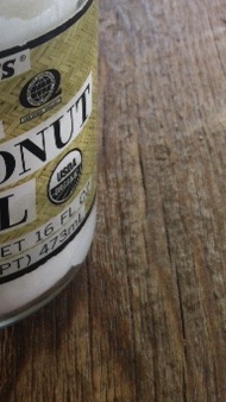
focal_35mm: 72
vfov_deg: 28.6
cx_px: 17
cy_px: 73
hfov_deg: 16.5
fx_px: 767
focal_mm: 3.85
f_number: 2.8
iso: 125
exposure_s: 1/120
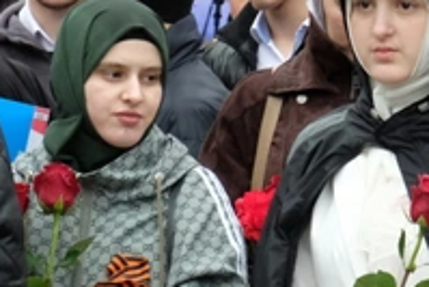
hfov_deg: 6.5
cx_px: 677
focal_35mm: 313
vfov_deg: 4.4
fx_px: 3733
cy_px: -50
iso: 4000
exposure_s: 1/1000
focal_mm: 55
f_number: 5.6
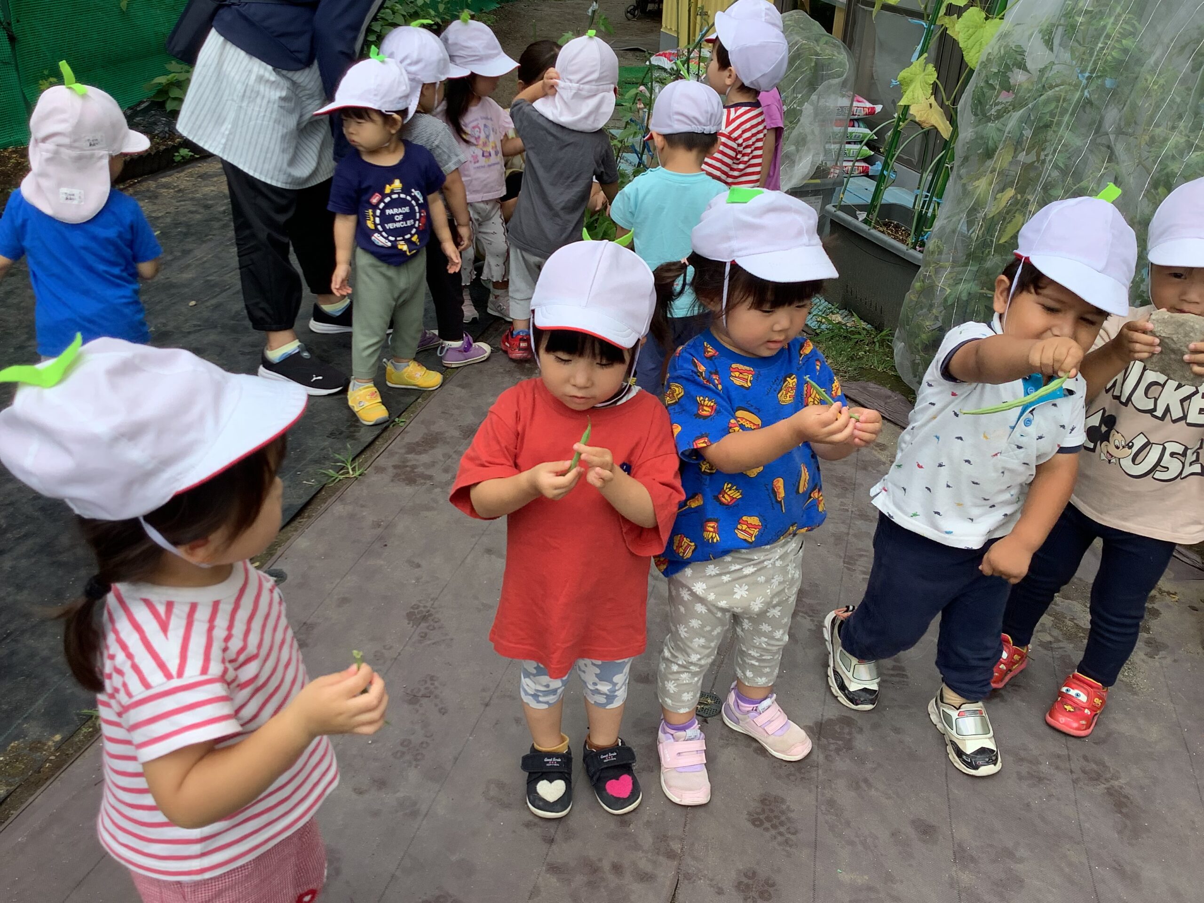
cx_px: 602
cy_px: 452
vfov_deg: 45.4
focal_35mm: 31
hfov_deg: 58.4
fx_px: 1078
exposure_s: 1/604
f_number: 2.4
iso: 25
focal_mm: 3.3
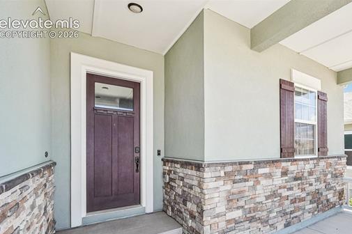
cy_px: 148
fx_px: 186
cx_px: 217
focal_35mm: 19
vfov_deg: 63.5
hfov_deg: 85.4
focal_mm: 10
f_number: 8
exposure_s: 1/160
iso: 800
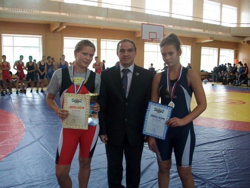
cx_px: 125
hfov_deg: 58.4
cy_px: 94
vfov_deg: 45.4
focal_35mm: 31
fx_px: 224
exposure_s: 1/40
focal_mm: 5.7
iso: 140
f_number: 2.9
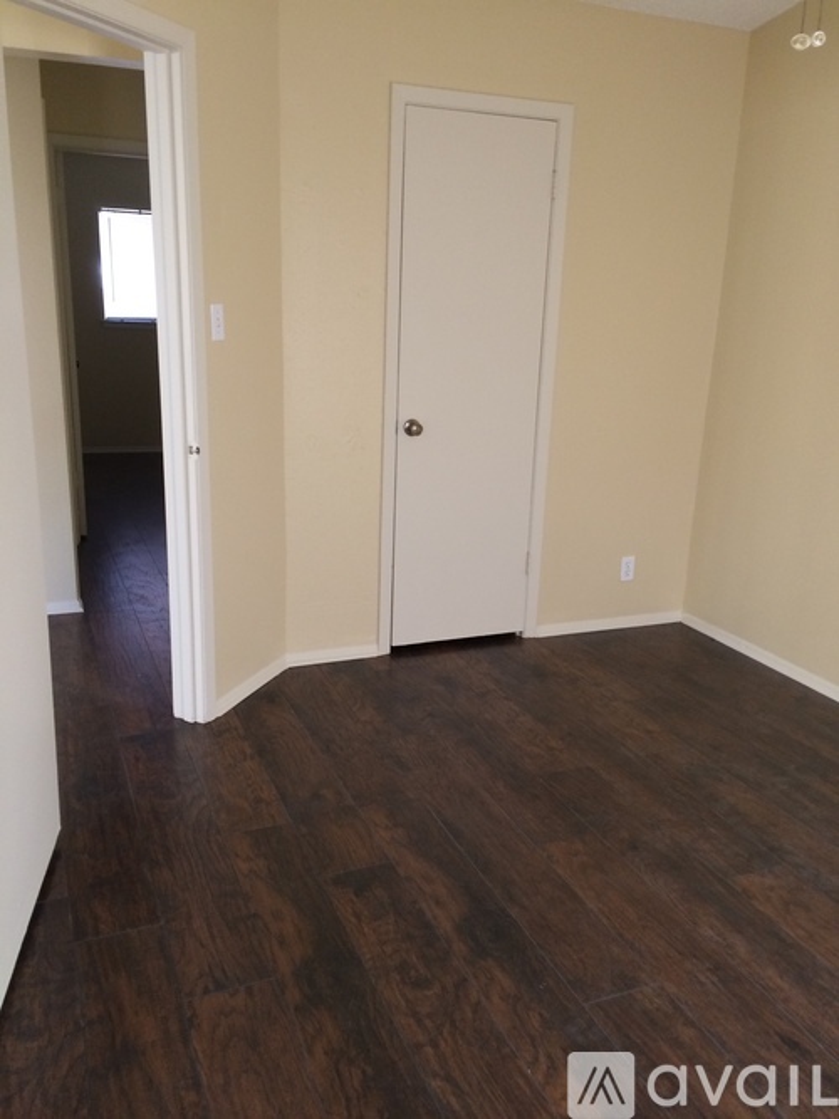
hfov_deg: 48.2
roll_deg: -0.2
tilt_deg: -18.6
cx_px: 420
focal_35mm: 29
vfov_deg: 61.7
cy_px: 560
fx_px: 937
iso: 125
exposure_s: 1/30
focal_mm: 4.15
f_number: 2.2
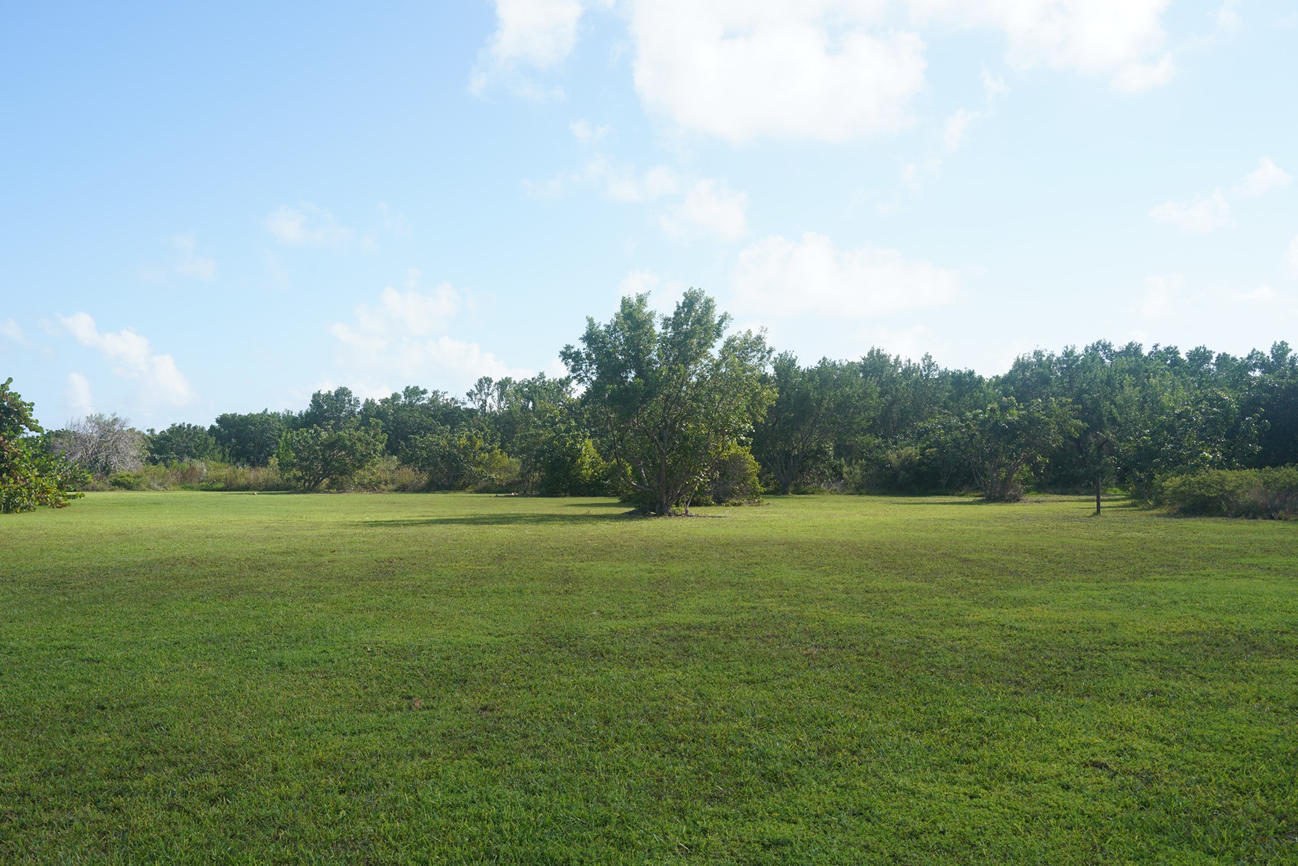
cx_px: 649
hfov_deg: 54.4
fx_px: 1262
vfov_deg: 37.9
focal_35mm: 35
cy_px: 433
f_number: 11
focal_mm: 35
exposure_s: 1/100
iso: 100
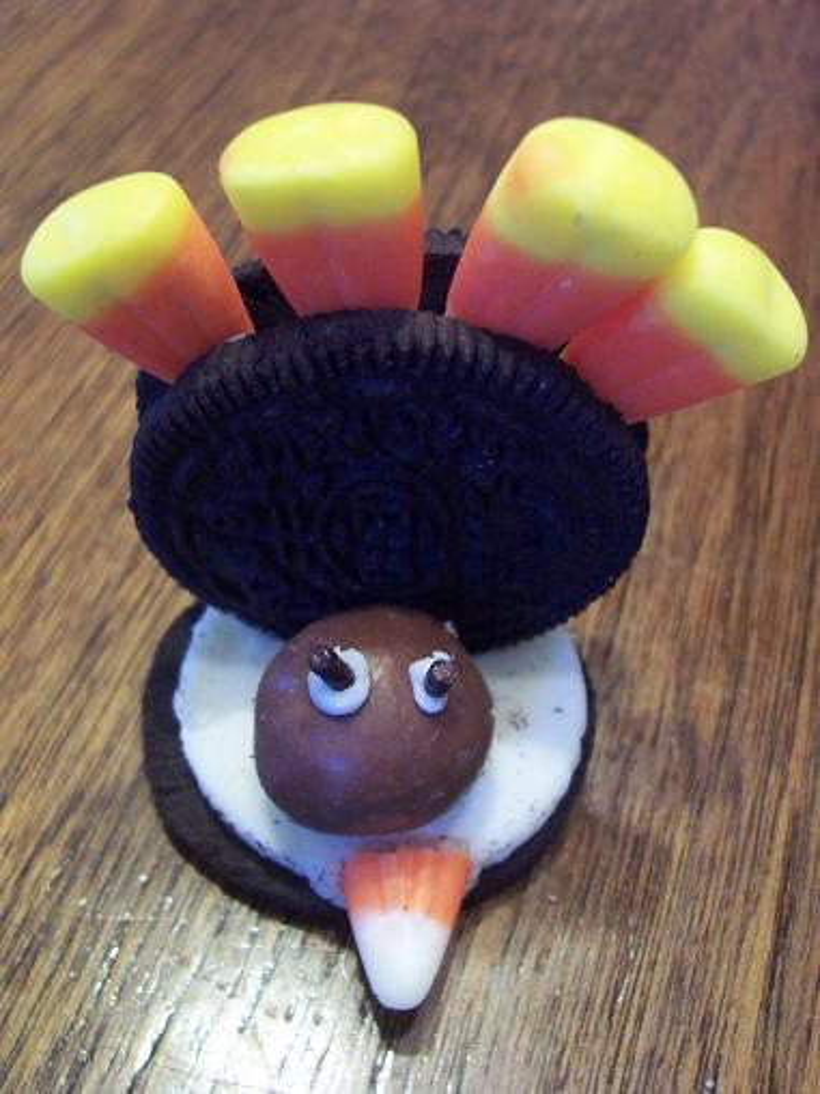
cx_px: 410
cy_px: 547
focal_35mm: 37
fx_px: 1169
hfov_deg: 38.7
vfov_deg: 50.1
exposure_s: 1/10
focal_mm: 5.6
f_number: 2.8
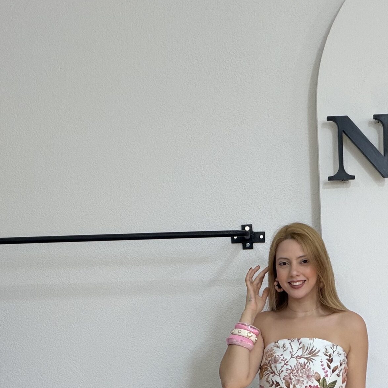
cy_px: 379
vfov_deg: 28.0
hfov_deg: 29.3
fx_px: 736
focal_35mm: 58
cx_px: 265
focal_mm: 2.71
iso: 50
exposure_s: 1/117
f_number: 1.9
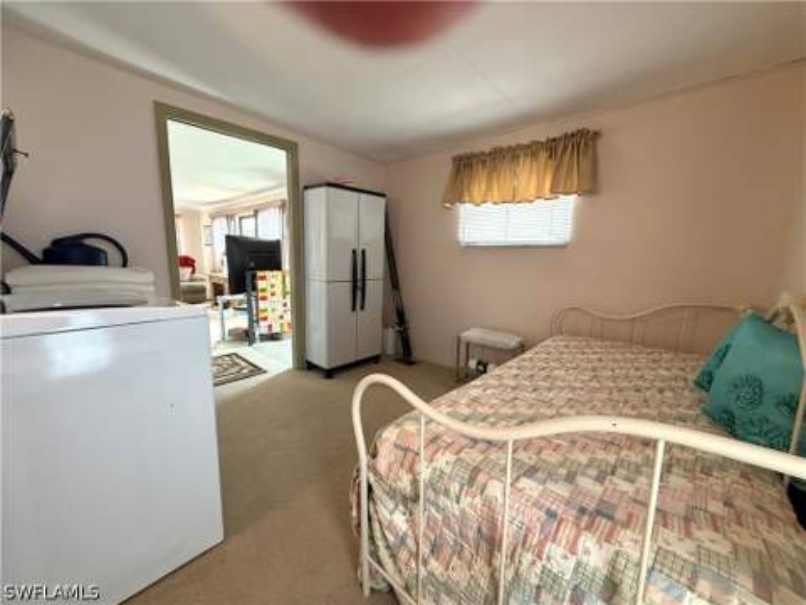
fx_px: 326
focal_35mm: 14
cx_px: 403
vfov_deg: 85.7
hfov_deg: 102.1
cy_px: 302
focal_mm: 2.22
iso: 320
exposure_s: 1/120
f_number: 2.2
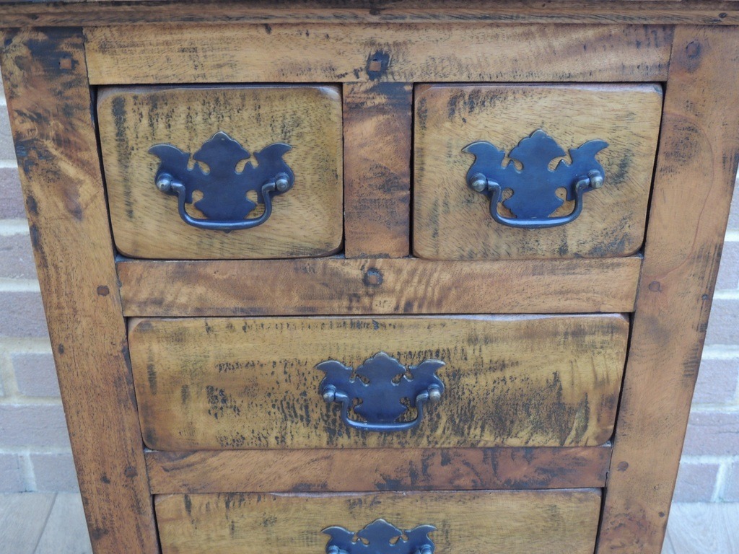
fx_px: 1003
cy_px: 277
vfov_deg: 30.9
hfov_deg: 40.4
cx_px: 370
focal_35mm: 47
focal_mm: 8.3
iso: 280
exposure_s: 1/50
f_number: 3.5
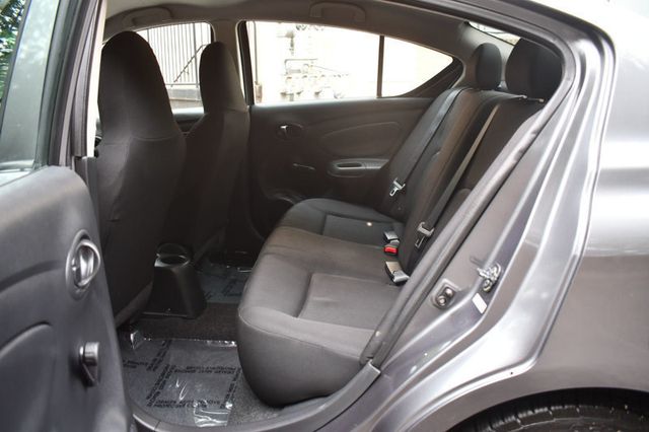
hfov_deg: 67.4
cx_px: 324
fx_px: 486
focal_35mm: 27
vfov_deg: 47.9
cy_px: 216
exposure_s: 1/160
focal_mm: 18
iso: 800
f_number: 3.5
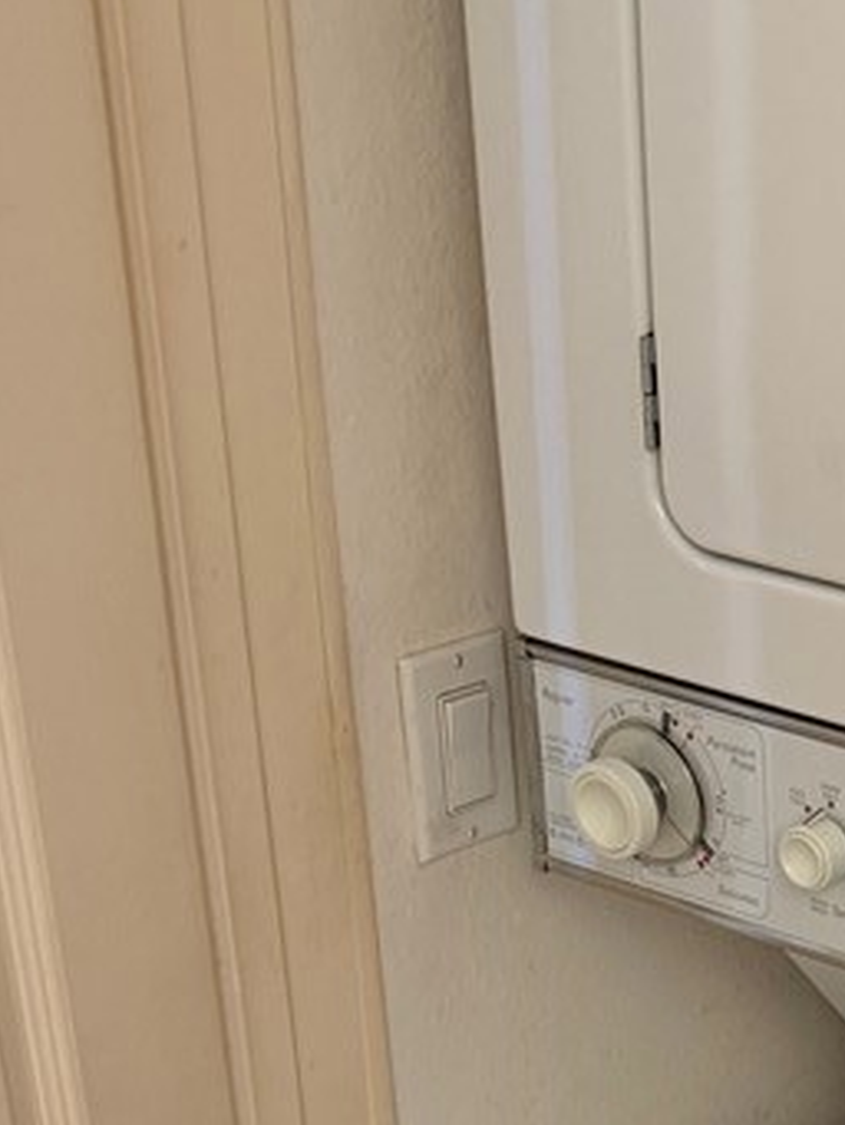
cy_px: 1128
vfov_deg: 25.7
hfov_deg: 19.2
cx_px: 1027
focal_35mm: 72
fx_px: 2342
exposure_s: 1/60
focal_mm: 6.76
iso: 250
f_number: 1.78
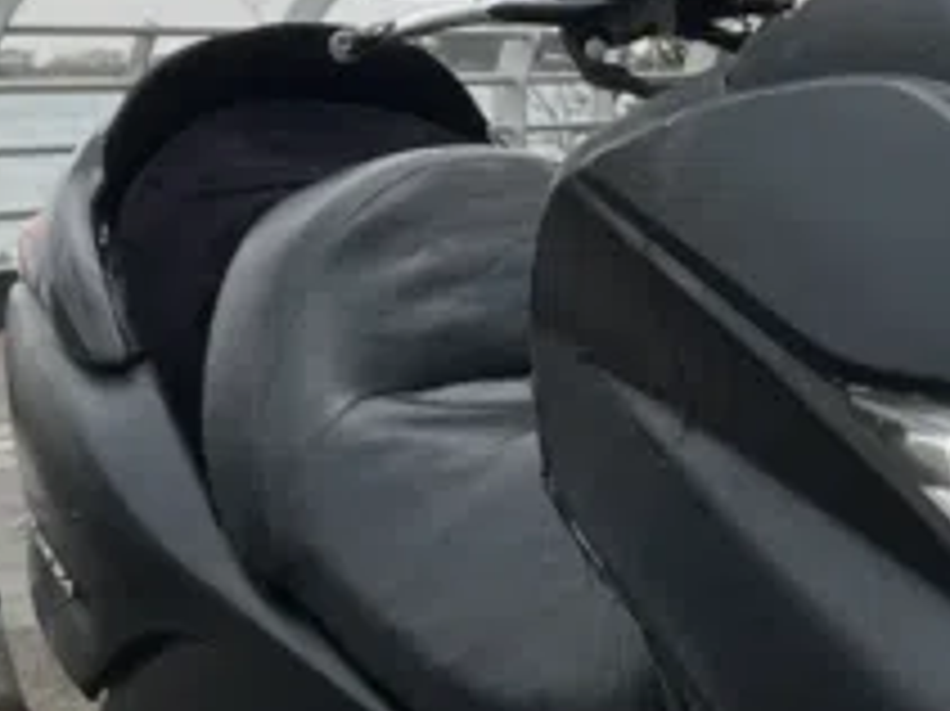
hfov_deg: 24.6
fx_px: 2167
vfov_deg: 18.6
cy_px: 274
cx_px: 666
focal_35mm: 79
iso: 50
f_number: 1.5
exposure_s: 1/5319
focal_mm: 5.7
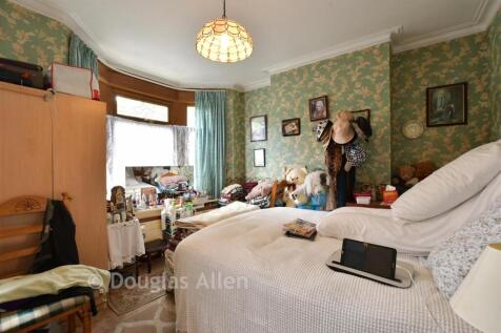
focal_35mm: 15
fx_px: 209
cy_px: 166
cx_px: 250
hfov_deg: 100.4
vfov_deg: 77.3
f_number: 8
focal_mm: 10
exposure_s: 1/1.6
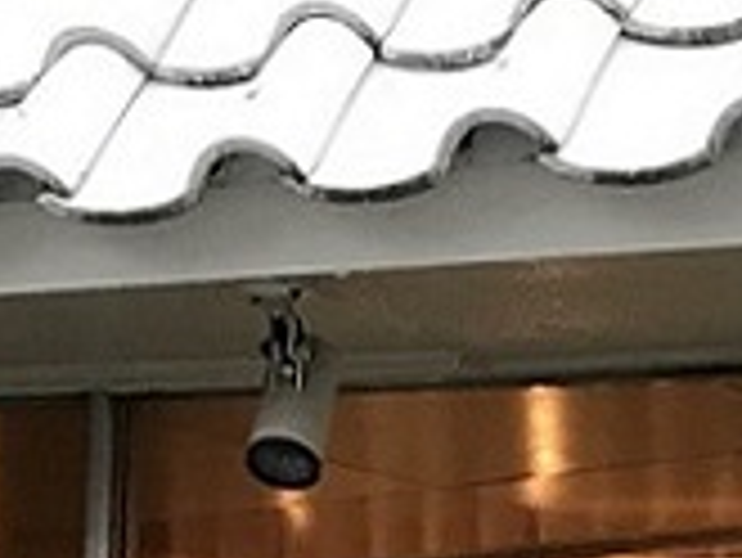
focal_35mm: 154
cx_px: 776
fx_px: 3303
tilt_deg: -4.2
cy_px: 1303
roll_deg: -0.9
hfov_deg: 12.6
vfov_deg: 8.8
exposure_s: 1/30
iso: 25
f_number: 1.8
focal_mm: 3.99
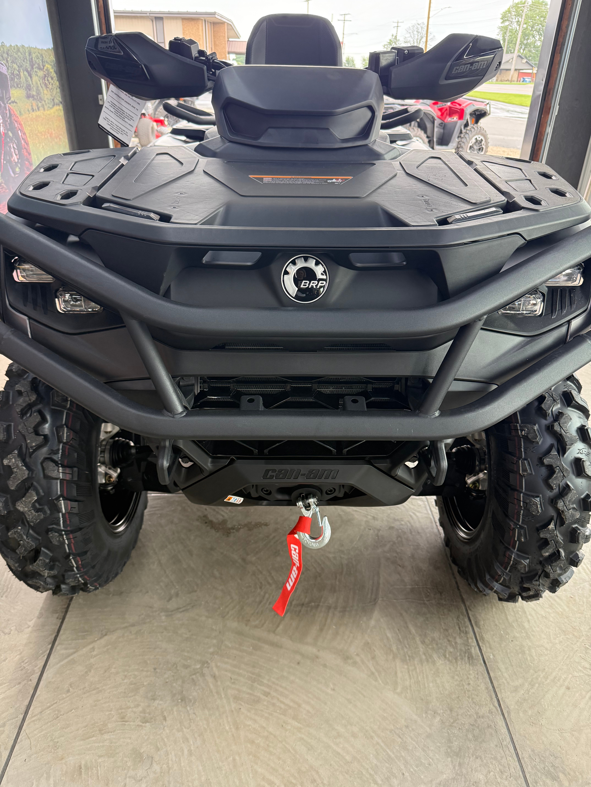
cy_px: 394
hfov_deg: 56.8
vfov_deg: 71.6
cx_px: 296
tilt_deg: -28.4
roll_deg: -2.1
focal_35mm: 24
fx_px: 546
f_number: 1.78
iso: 250
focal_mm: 6.76
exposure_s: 1/120
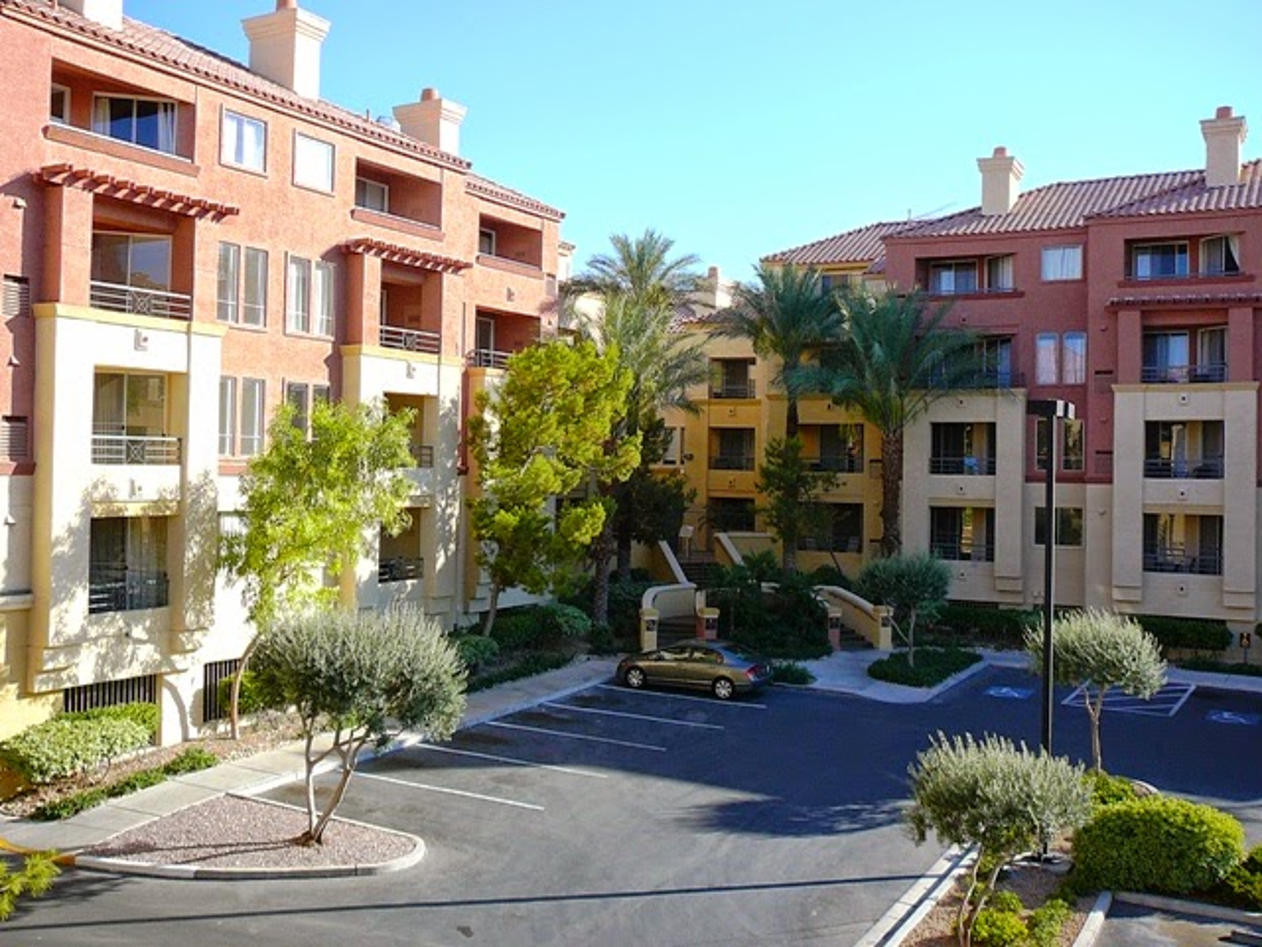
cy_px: 474
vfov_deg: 40.7
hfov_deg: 52.6
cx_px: 631
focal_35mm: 35
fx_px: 1276
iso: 80
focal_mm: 5.2
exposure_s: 1/500
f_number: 2.8
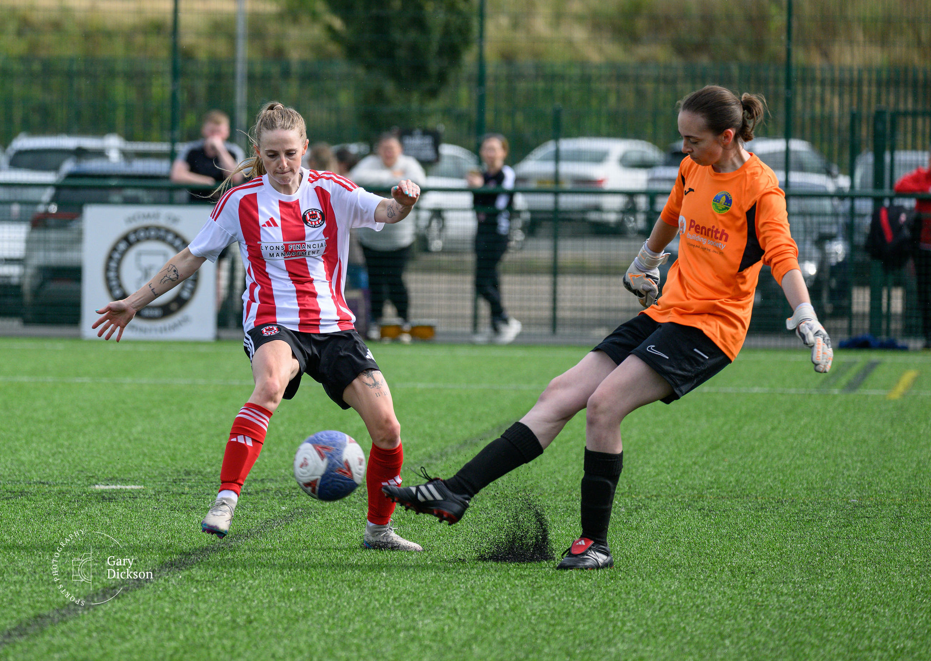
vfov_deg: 4.1
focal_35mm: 348
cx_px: 244
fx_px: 9186
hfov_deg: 5.8
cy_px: 209
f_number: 5
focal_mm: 240
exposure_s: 1/1600
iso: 500
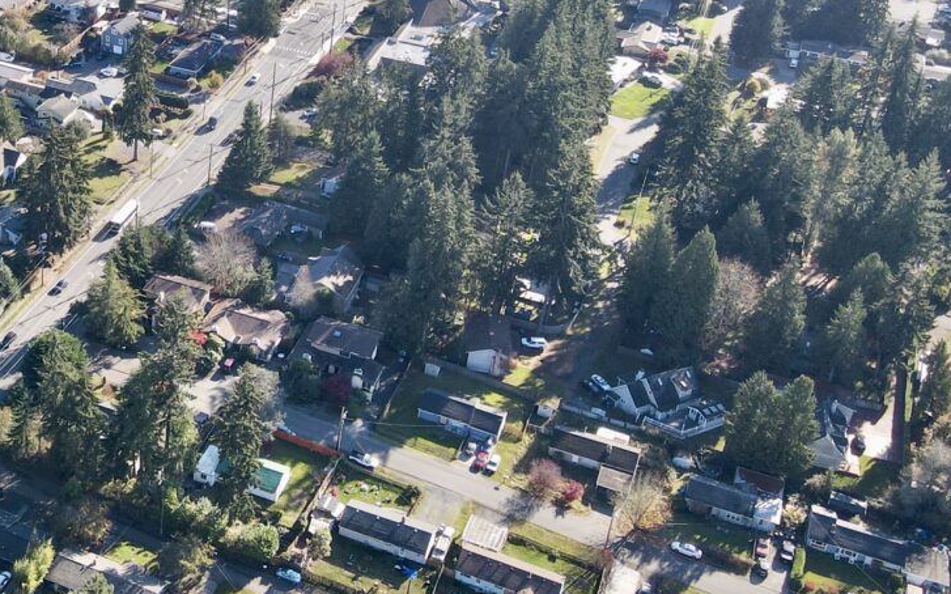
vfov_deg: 22.8
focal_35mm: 56
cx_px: -27
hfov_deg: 32.9
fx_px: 1451
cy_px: 124
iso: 100
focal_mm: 4.5
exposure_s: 1/160
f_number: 2.8
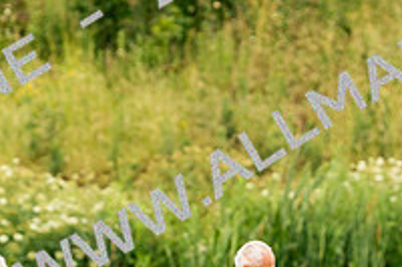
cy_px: 302
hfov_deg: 1.6
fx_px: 14661
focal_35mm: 1314
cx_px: 261
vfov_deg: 1.0
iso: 800
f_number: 6.3
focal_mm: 452
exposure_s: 1/2000
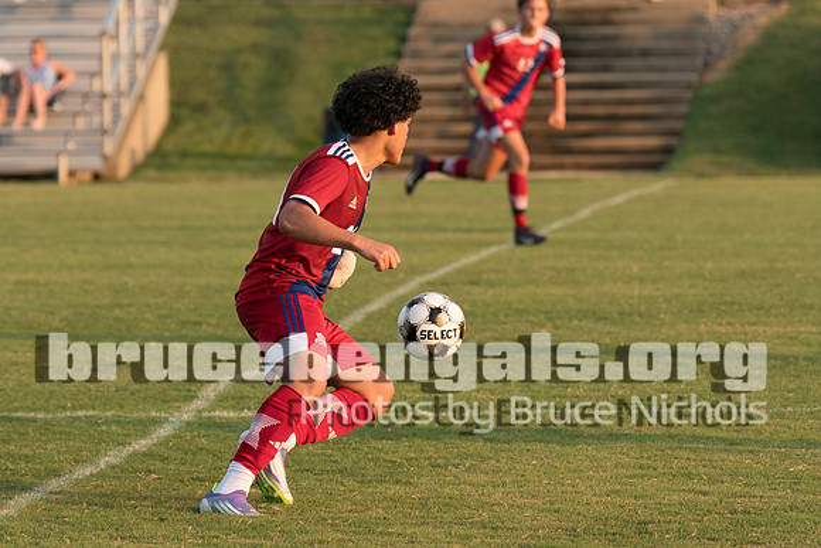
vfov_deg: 5.3
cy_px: 185
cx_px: 395
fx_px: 5890
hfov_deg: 8.0
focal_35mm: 258
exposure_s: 1/1250
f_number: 2.8
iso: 250
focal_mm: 111
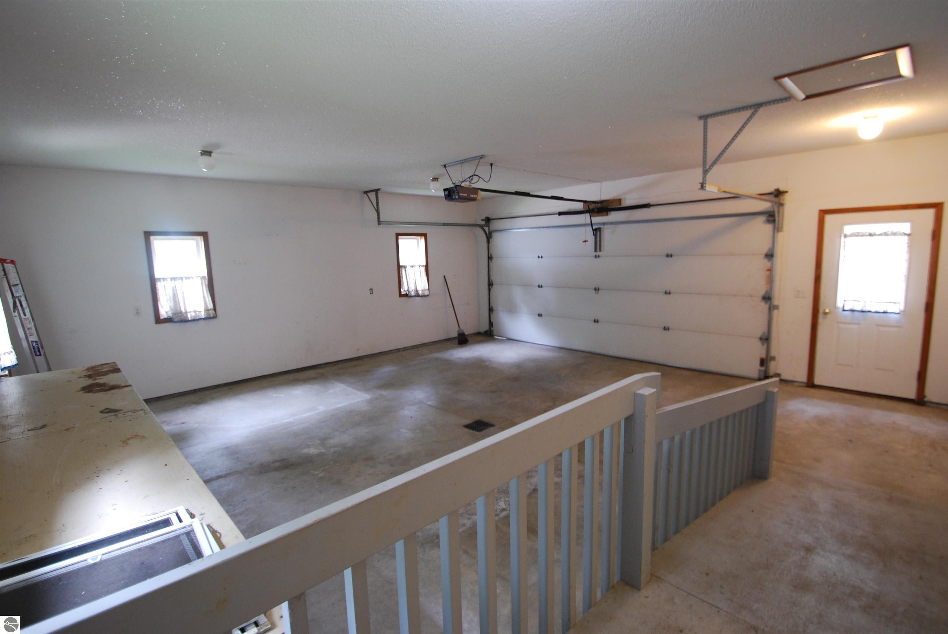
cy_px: 317
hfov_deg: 94.9
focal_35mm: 16
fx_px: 435
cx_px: 474
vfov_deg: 72.2
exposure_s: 1/6
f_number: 3.8
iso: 400
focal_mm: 11
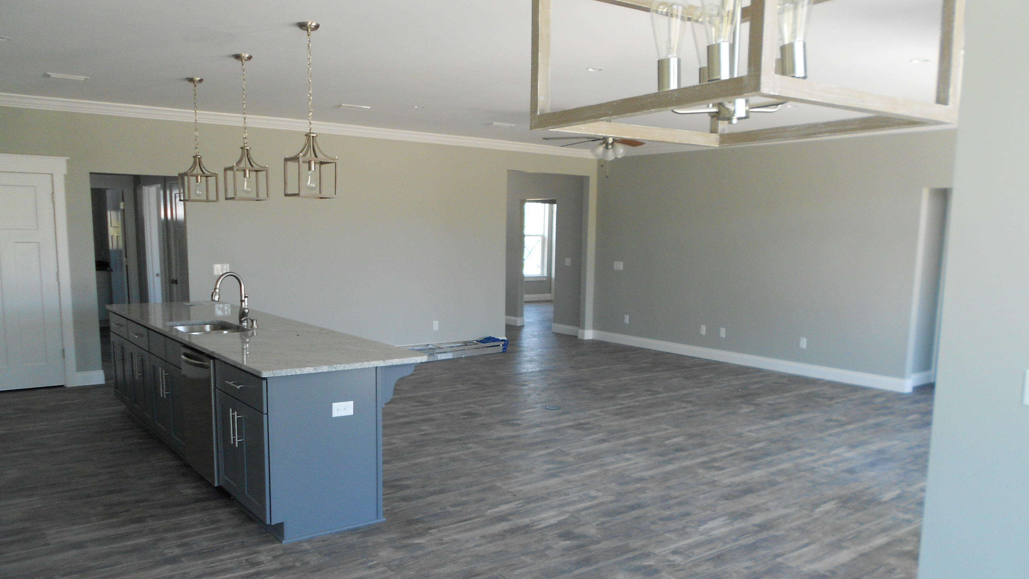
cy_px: 341
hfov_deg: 66.1
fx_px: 791
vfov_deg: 40.0
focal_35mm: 29
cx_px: 512
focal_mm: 4.6
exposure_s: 1/30
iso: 125
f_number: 3.2
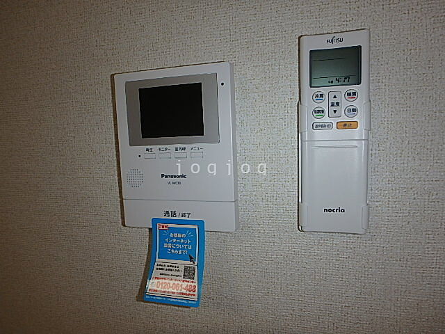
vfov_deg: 63.4
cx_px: 222
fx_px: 270
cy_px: 167
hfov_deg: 79.0
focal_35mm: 21
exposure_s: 1/200
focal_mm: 3.7
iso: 160
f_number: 3.5
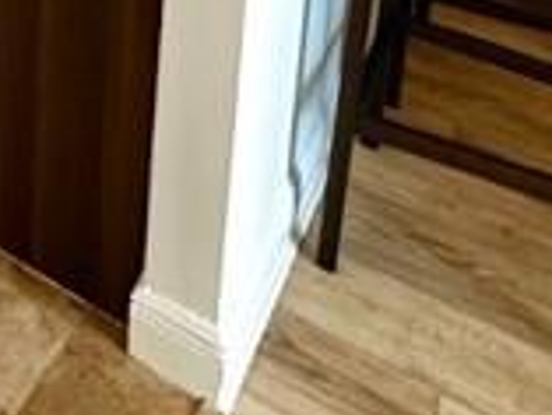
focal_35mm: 57
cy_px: -376
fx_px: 910
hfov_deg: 31.1
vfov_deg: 18.5
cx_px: -11
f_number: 2.2
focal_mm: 2.22
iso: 400
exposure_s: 1/60
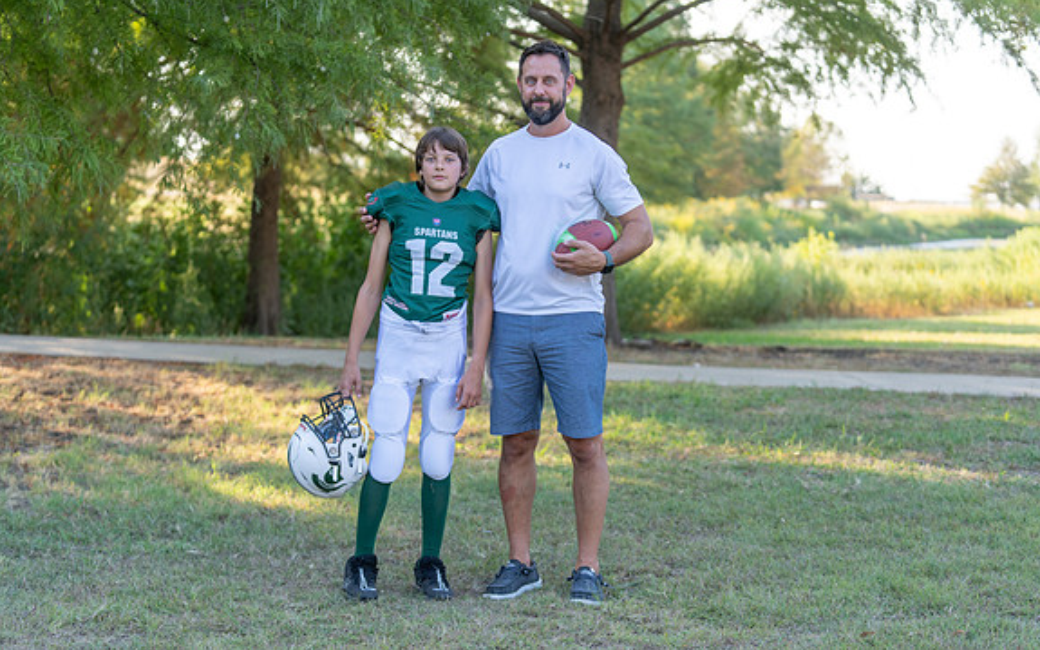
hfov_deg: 28.6
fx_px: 2040
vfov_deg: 18.1
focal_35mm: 72
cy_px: 301
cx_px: 523
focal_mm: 70
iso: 125
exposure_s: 1/320
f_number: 2.8
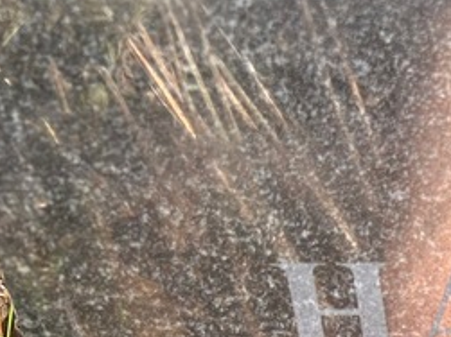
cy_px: 507
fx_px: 1081
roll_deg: -0.5
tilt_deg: -36.8
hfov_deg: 20.1
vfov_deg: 16.2
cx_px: 688
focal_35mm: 83
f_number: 1.5
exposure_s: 1/314
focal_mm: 5.7
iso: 50
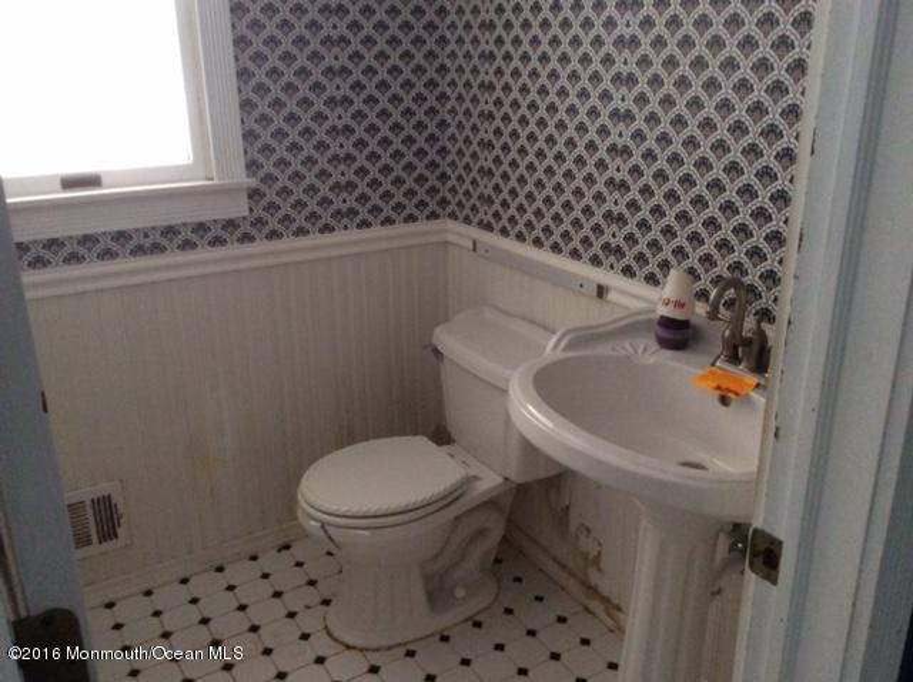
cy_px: 341
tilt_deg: -20.6
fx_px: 843
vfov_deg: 44.1
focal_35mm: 32
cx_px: 456
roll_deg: -0.4
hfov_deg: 56.9
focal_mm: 3.3
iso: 250
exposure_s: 1/24
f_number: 2.4
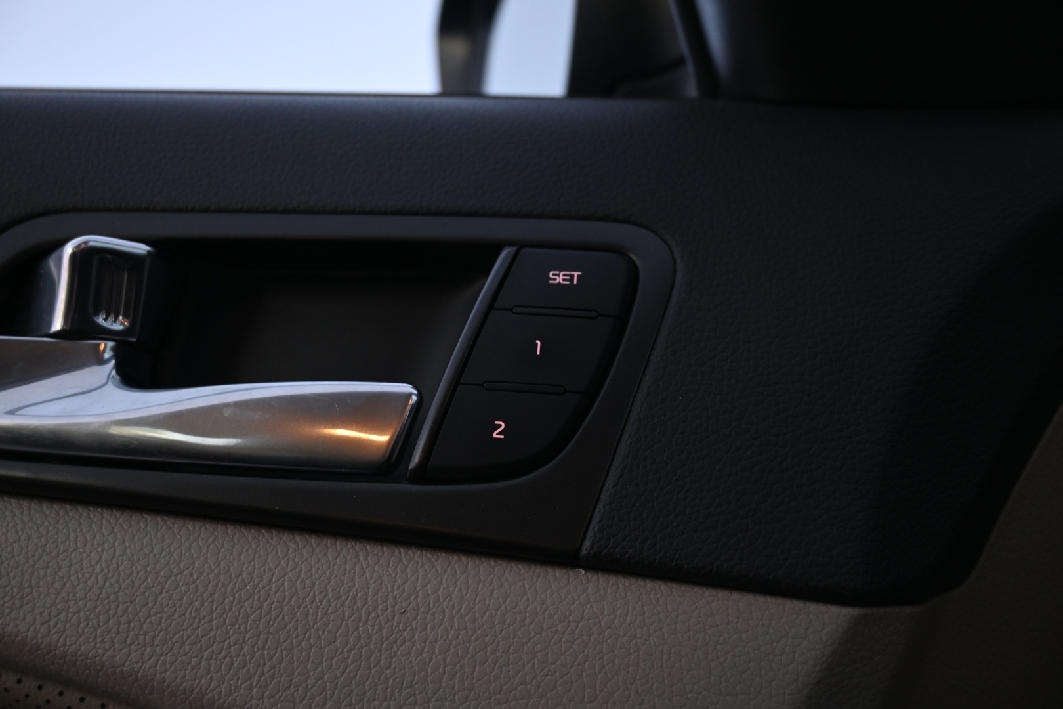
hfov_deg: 59.5
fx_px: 930
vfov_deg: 41.7
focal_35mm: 32
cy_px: 354
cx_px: 532
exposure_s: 1/30
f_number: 4
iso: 720
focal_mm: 21
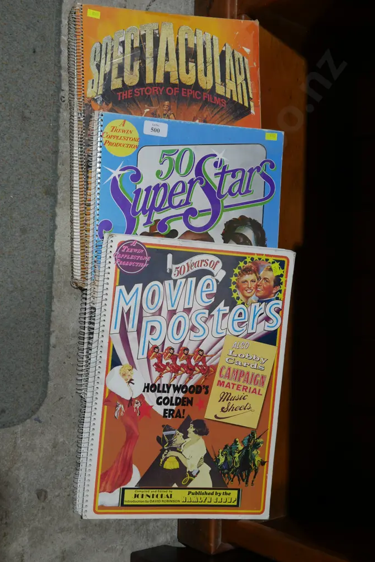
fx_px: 656
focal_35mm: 42
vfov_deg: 46.4
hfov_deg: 31.9
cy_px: 283
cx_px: 167
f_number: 4.5
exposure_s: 1/60
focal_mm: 20
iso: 250
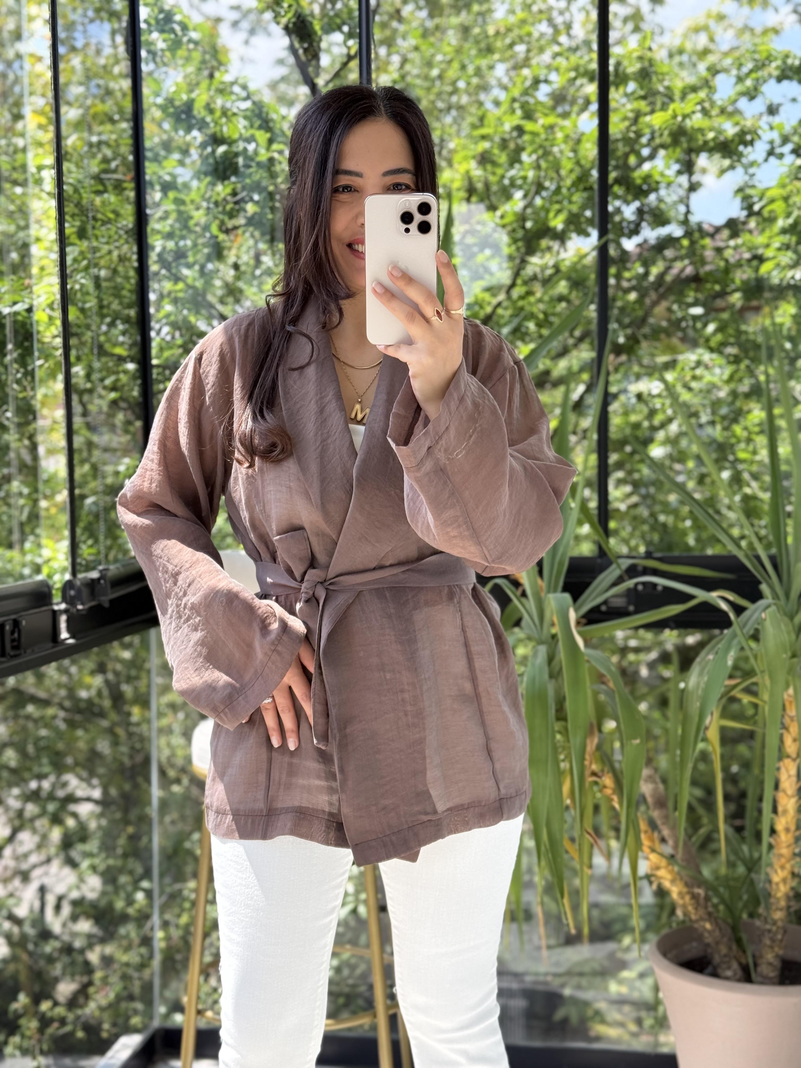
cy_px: 534
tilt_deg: -20.9
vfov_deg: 39.7
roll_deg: +0.5
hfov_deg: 30.3
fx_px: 1481
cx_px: 400
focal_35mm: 48
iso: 80
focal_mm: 6.76
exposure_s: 1/530
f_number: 1.78
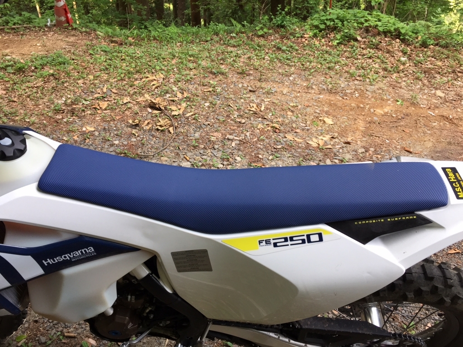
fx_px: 388
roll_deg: -0.1
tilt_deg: -31.3
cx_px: 232
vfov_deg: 48.2
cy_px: 174
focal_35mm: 29
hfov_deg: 61.7
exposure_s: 1/120
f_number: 2.2
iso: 50
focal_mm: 4.15
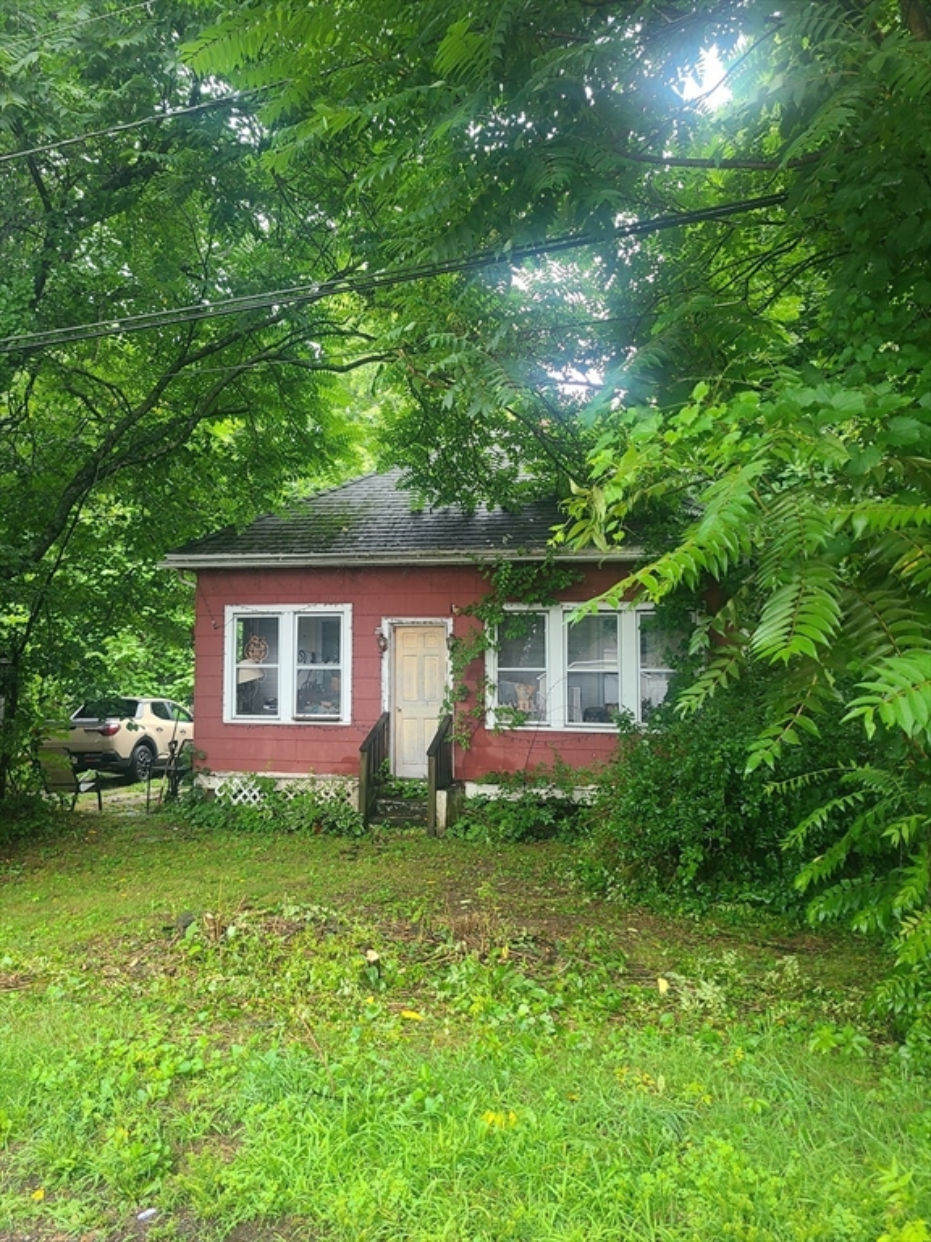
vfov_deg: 67.3
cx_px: 466
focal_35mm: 26
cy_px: 621
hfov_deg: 53.1
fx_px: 932
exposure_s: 1/60
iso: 50
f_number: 1.8
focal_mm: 5.4
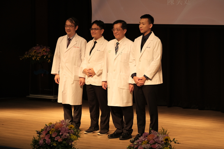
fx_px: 784
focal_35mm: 126
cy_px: 74
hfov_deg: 16.3
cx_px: 112
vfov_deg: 10.9
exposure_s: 1/125
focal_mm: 84.3
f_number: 5
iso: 640
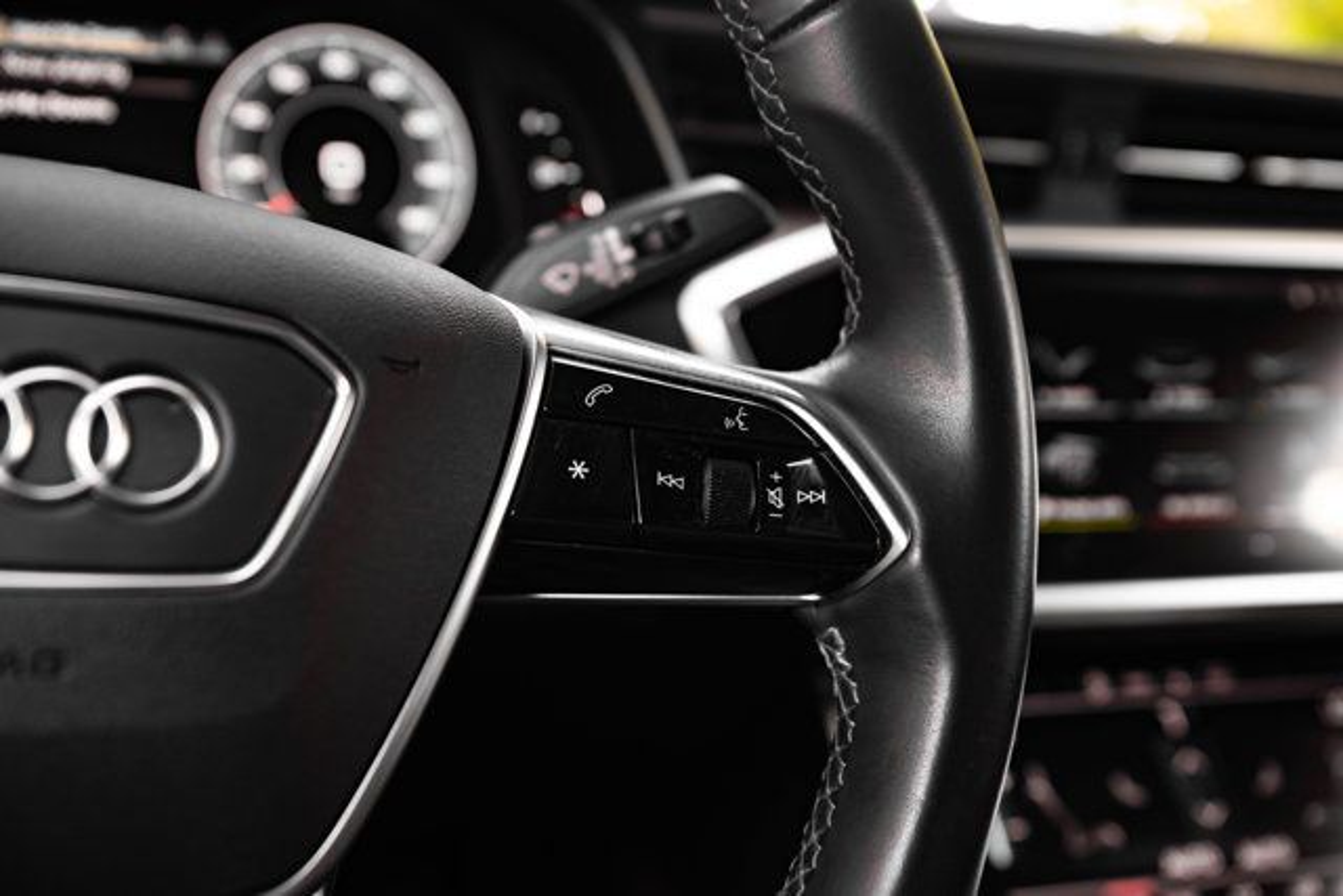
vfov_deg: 37.9
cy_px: 448
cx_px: 672
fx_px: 1306
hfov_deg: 54.4
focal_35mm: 35
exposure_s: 1/200
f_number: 4
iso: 640
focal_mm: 35
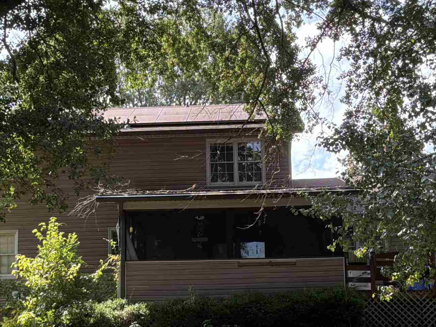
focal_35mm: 67
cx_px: 172
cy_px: 200
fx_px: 844
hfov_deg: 28.9
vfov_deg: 21.9
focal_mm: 3
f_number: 1.8
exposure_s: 1/338
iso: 32
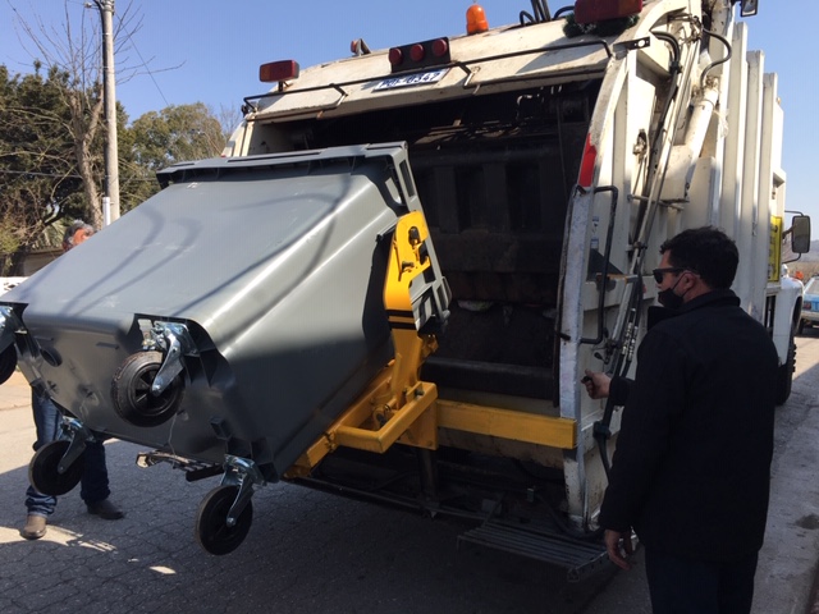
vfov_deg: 48.2
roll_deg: +0.9
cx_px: 410
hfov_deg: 61.7
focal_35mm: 29
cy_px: 307
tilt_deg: -2.0
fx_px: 686
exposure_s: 1/927
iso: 25
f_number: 2.2
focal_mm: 4.15
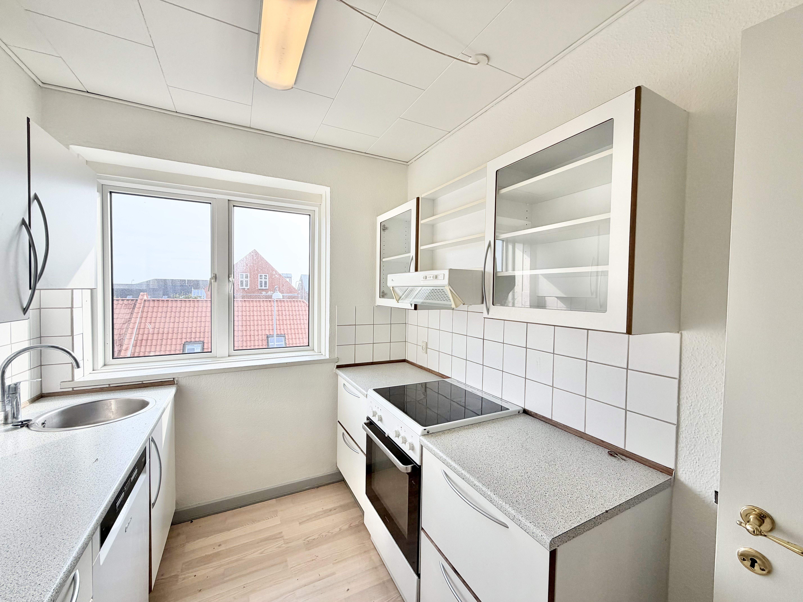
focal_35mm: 14
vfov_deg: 85.7
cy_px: 301
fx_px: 325
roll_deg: -0.4
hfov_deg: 102.1
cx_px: 402
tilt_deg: -1.9
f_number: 2.2
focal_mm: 2.22
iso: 50
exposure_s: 1/268
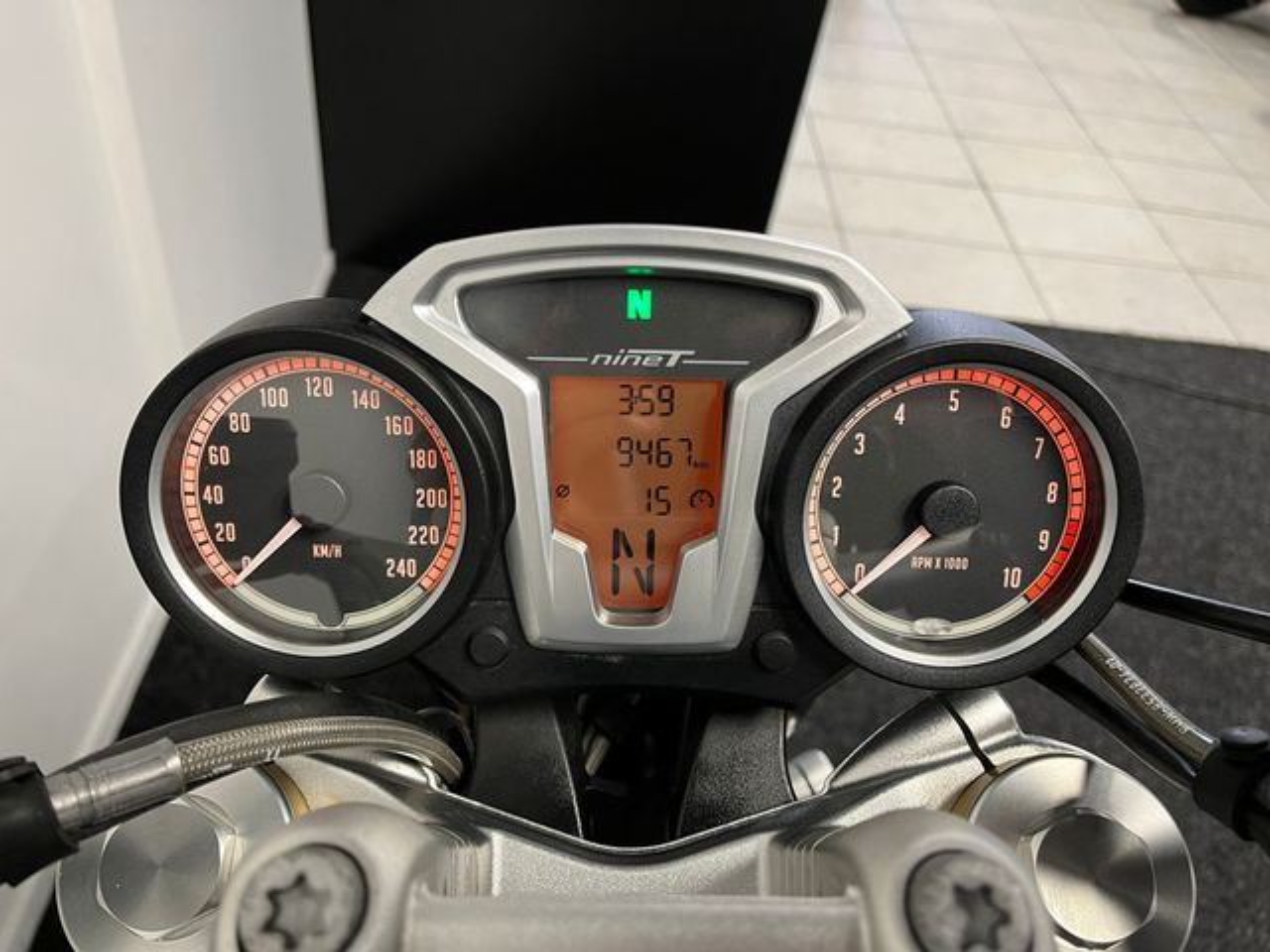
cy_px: 476
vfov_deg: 53.1
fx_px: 954
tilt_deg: -43.3
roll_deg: -10.8
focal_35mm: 26
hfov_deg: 67.3
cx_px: 635
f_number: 1.6
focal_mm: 5.1
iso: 160
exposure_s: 1/54
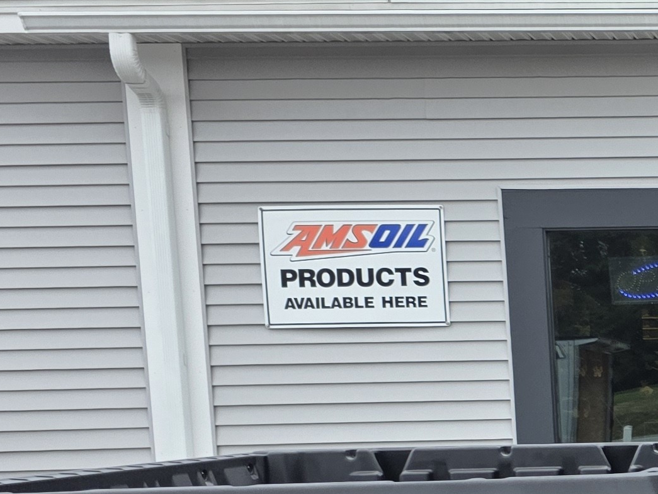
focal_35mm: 88
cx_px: 1008
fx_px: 1673
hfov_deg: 19.3
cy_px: 570
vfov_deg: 16.2
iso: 80
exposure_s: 1/2094
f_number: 1.7
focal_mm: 6.3
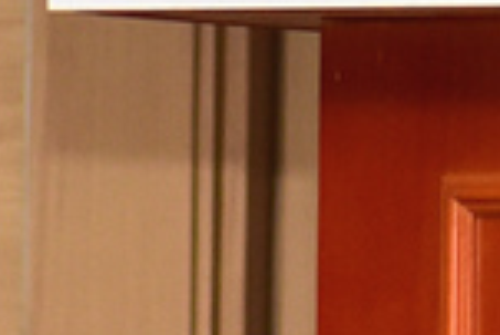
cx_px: 1146
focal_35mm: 834
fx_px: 11594
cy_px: -912
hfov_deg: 2.5
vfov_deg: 1.6
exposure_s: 1/160
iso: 1600
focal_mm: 105
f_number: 4
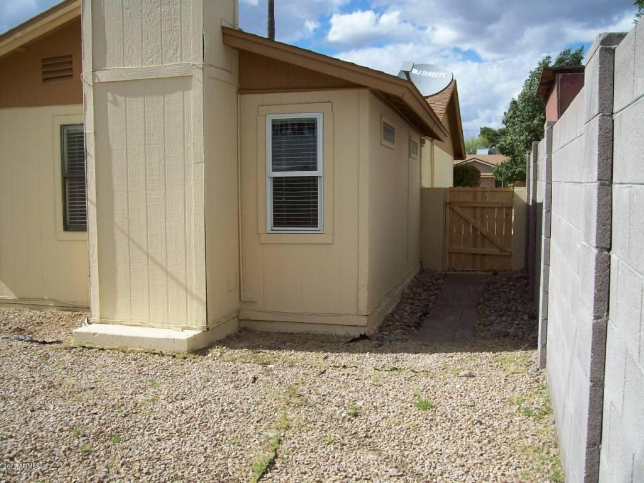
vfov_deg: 39.7
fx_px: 670
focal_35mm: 36
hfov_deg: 51.4
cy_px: 242
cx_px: 322
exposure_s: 1/613
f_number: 4.8
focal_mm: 6
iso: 80
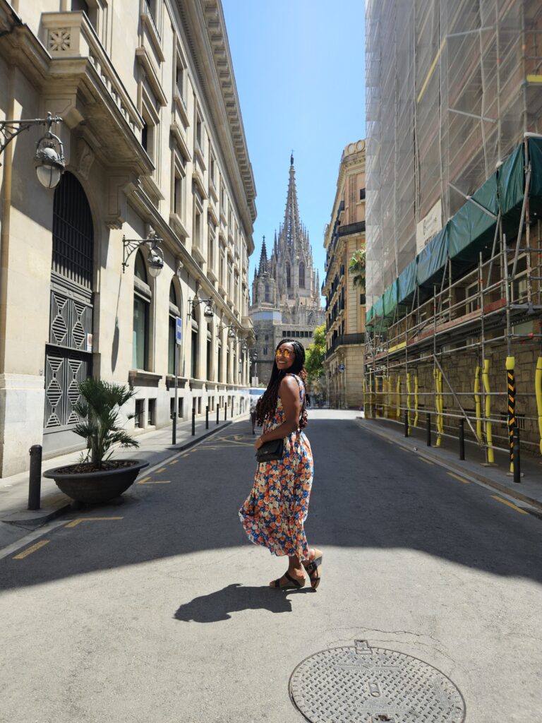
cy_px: 362
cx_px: 271
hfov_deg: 58.9
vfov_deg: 73.9
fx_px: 480
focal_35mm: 23
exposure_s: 1/714
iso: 25
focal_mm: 5.4
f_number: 1.8
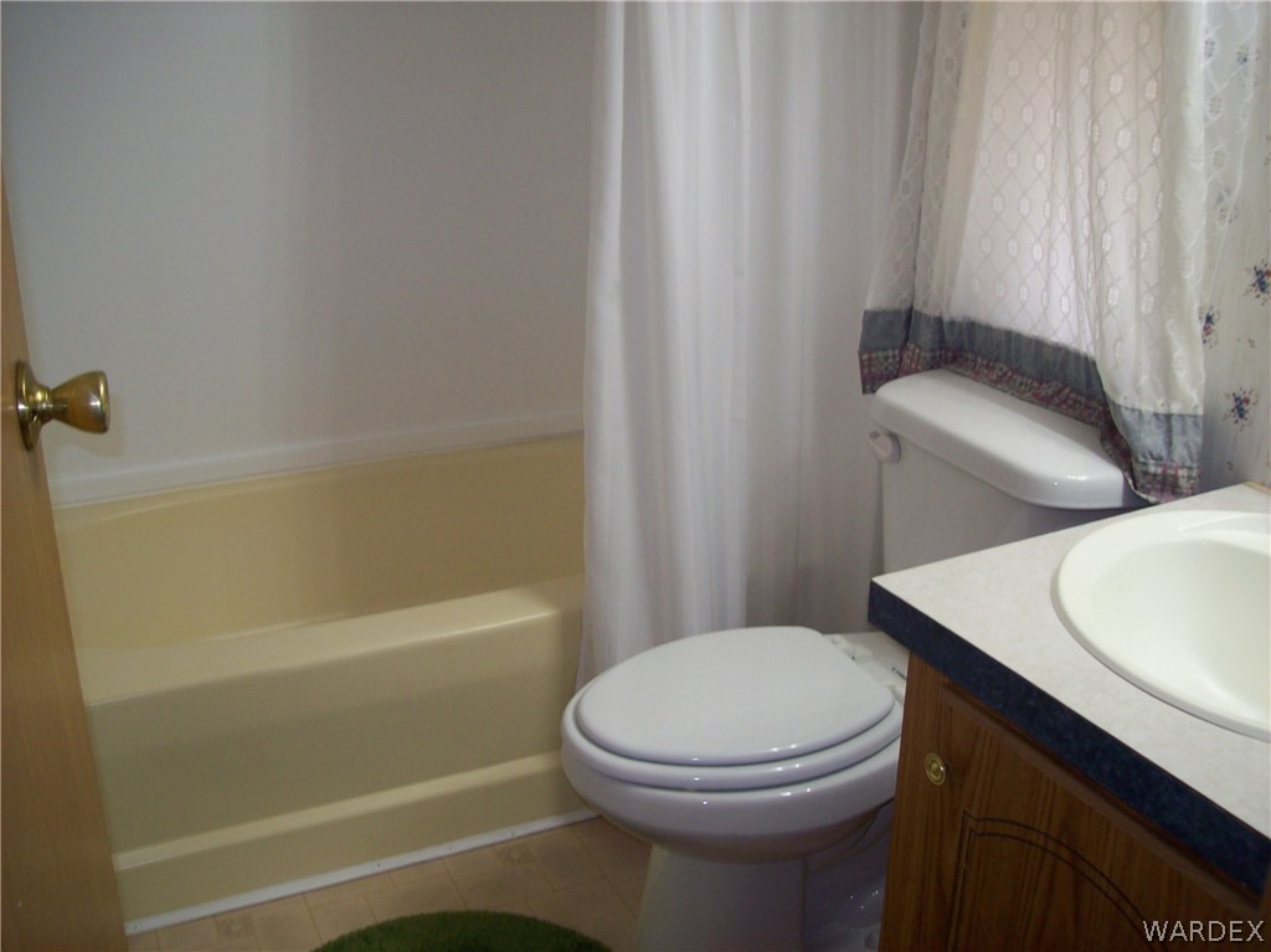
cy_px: 476
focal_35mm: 36
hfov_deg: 51.4
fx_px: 1321
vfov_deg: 39.6
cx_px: 636
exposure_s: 1/64
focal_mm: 6
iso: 80
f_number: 2.7
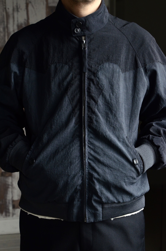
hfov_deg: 17.4
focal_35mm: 78
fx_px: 542
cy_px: 126
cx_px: 83
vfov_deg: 26.0
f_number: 5
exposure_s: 1/50
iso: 1250
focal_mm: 52
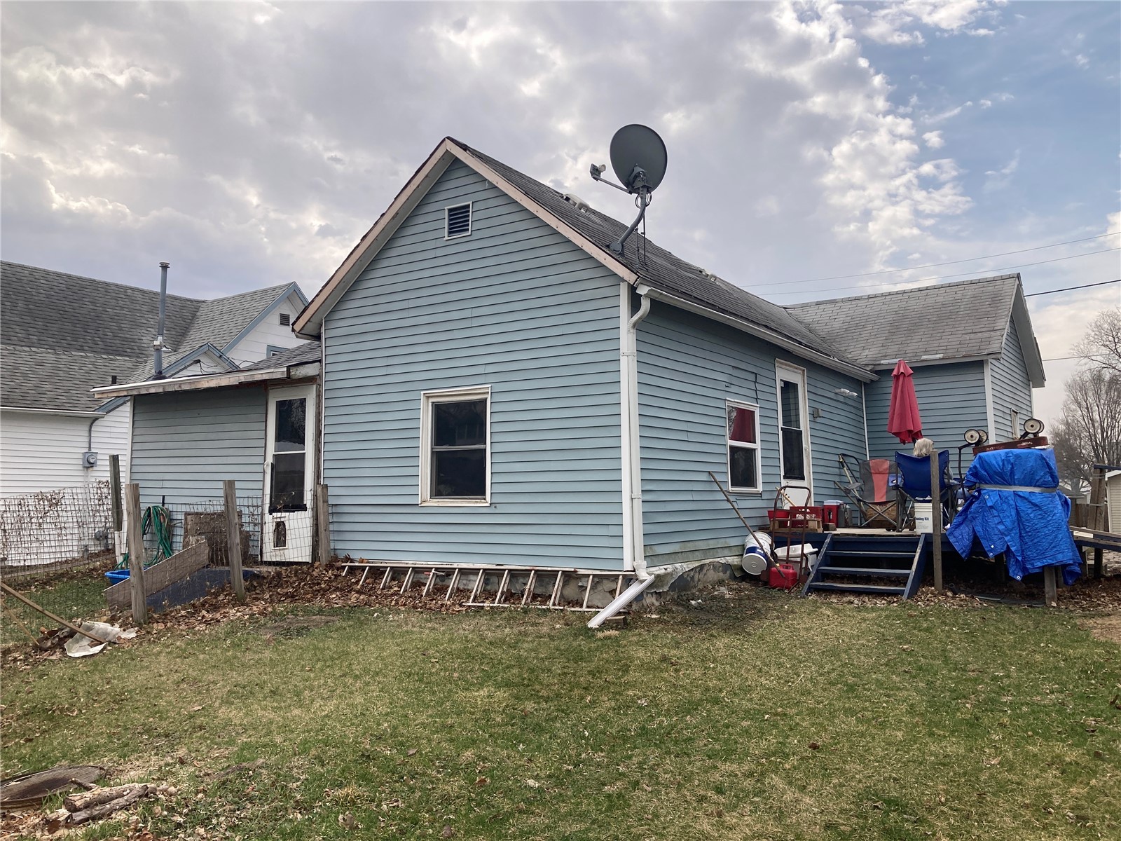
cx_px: 560
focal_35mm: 28
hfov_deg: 63.4
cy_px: 420
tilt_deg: +6.6
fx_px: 907
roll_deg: -1.2
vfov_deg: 49.7
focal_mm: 3.99
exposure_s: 1/2288
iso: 20
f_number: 1.8
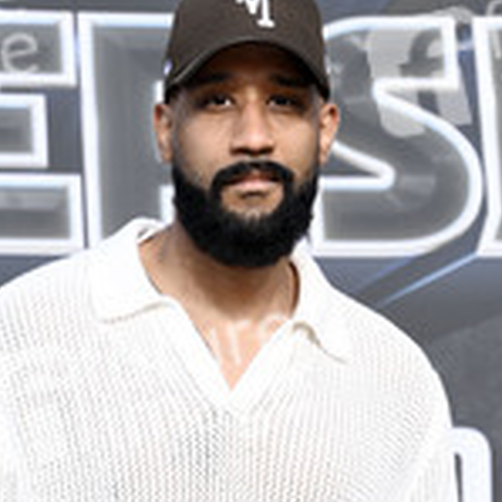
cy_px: 563
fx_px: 5053
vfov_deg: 5.7
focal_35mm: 308
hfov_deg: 5.7
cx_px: 232
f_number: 6.3
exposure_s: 1/250
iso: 200
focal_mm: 135
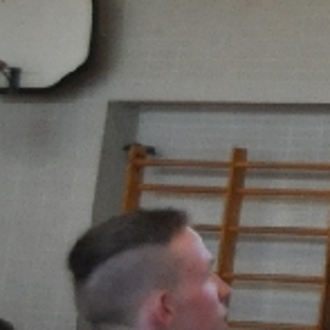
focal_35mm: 217
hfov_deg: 7.0
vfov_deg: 8.0
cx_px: 1089
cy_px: -4
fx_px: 2339
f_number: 4
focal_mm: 25
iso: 1600
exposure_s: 1/400
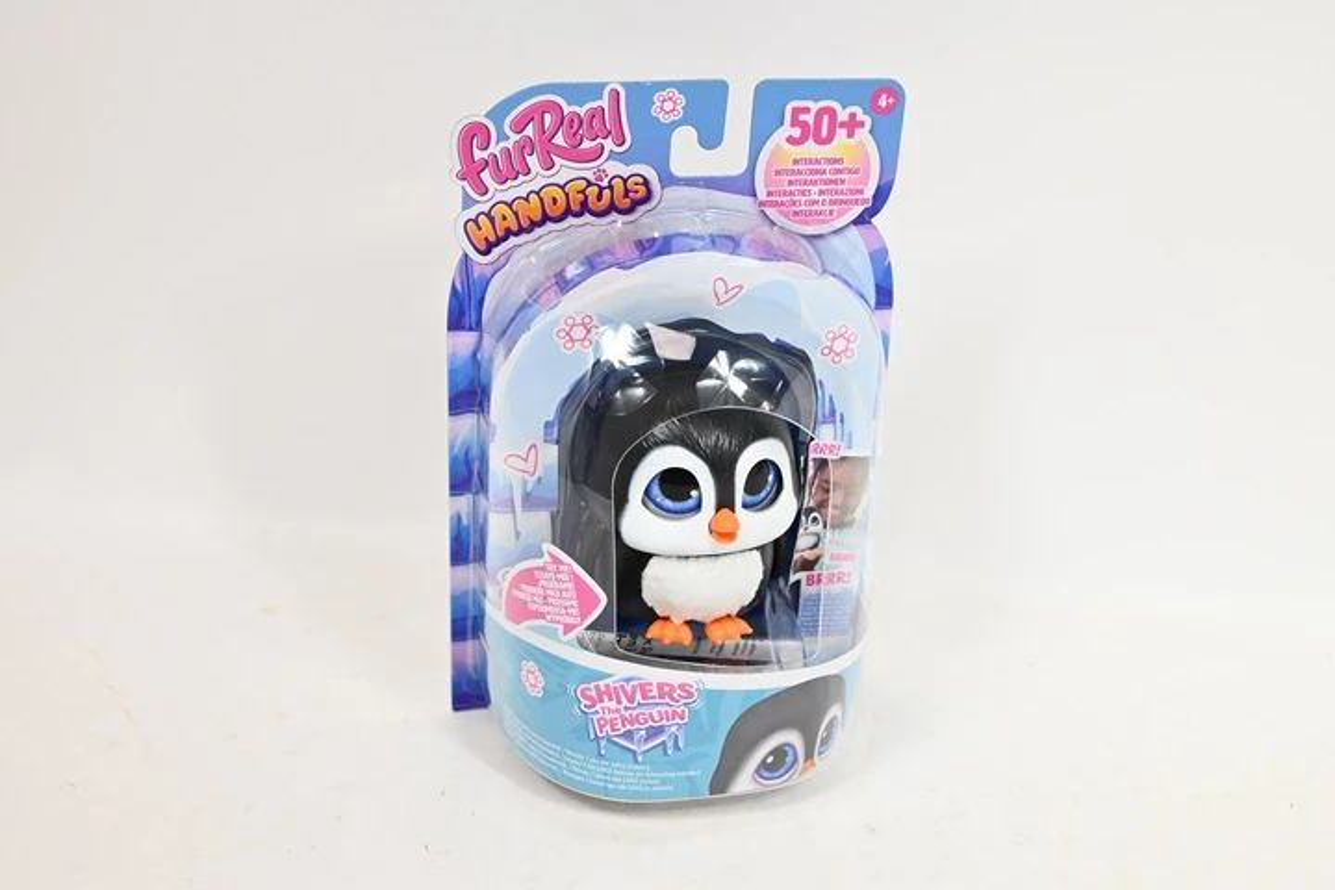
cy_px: 445
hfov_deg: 41.7
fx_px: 1752
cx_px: 668
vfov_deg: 28.5
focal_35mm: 47
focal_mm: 31.5
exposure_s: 1/125
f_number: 5
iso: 500
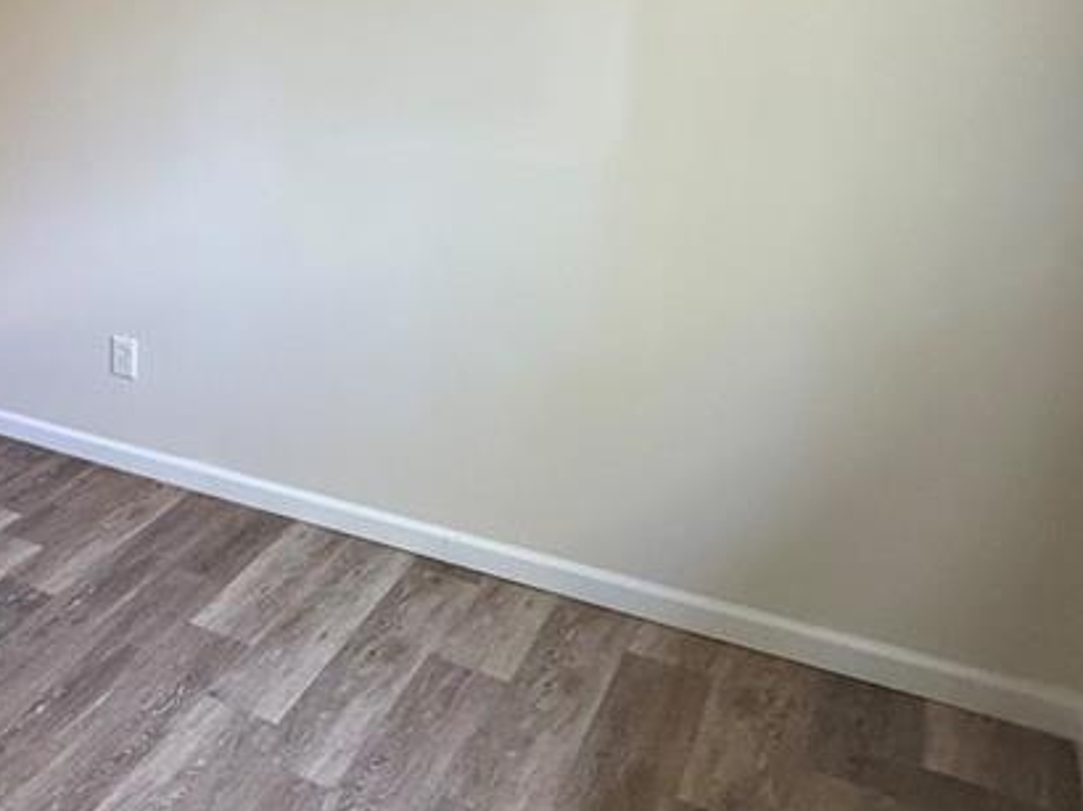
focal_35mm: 35
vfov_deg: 40.1
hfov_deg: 39.7
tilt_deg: -14.9
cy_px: 267
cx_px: -182
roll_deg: +4.1
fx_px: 1094
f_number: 2.2
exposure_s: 1/60
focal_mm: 2.22
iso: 400
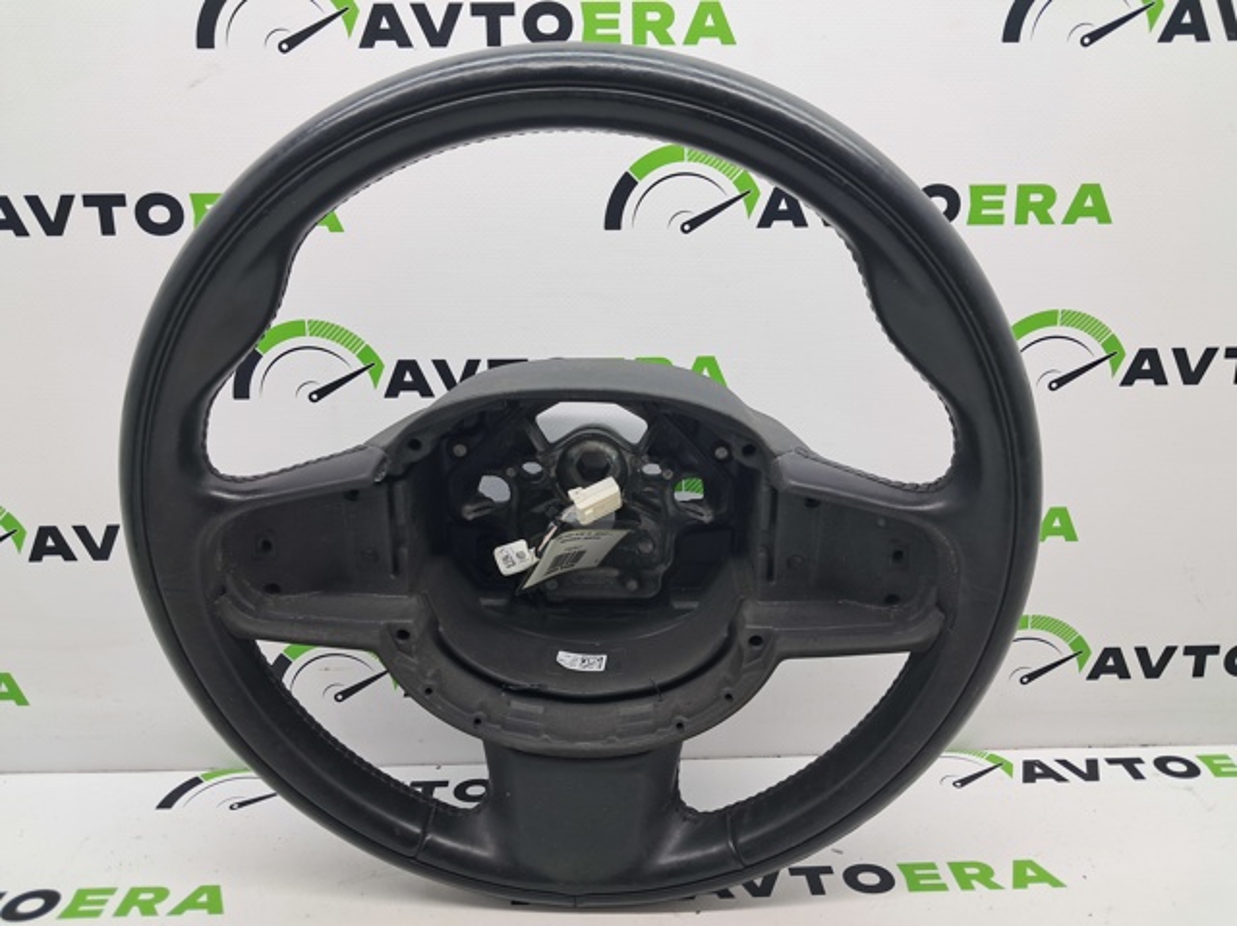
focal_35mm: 27
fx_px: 964
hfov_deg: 65.4
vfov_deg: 51.3
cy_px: 463
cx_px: 618
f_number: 1.8
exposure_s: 1/50
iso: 50
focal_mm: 4
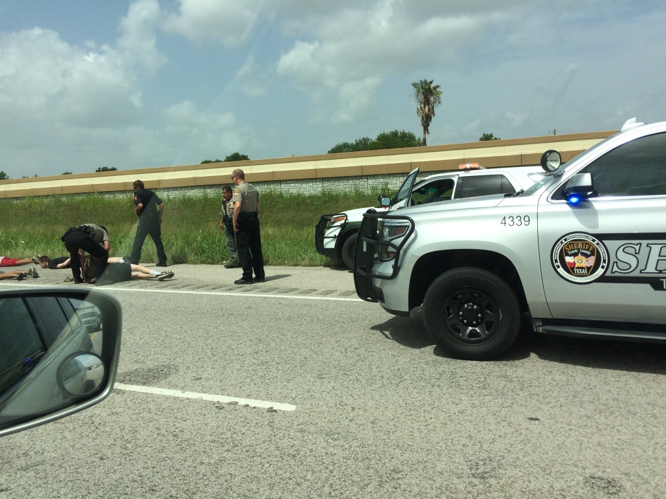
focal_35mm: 29
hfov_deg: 61.7
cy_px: 250
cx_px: 333
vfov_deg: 48.2
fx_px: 558
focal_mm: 4.15
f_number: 2.2
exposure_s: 1/2564
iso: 32
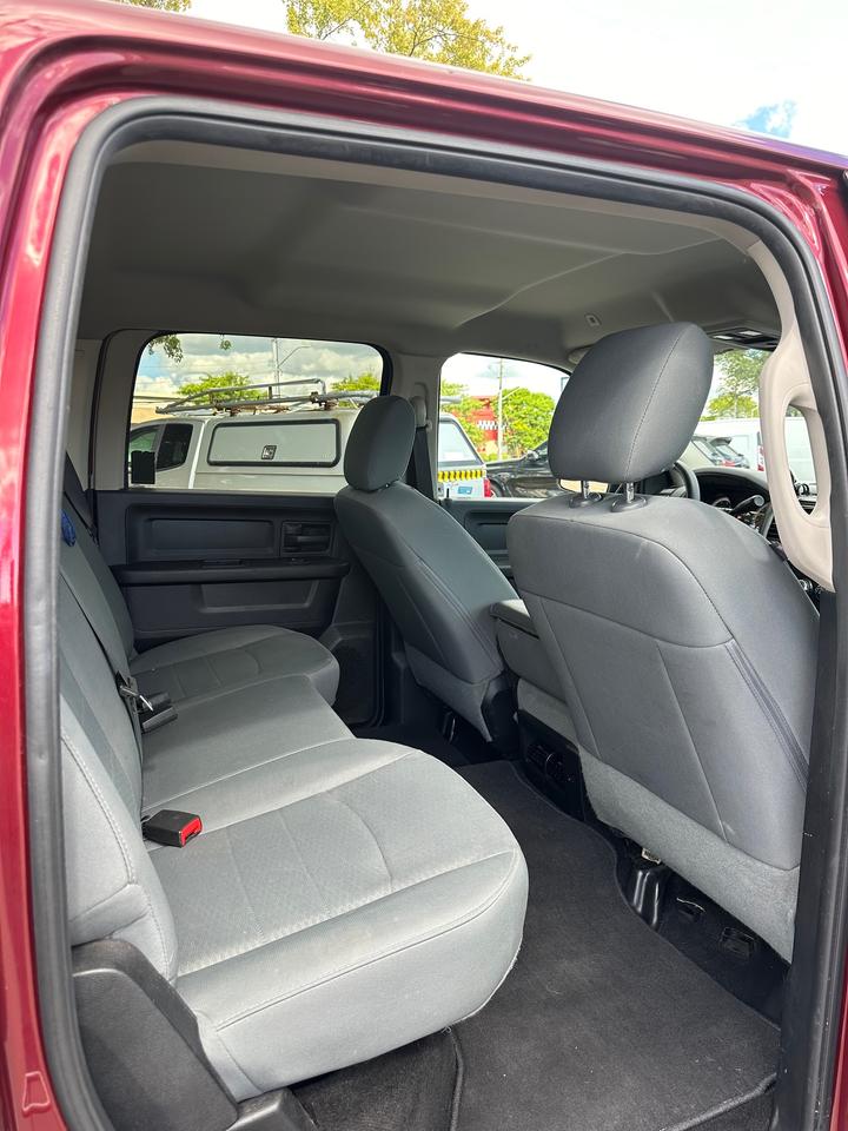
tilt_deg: -7.3
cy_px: 566
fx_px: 784
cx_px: 424
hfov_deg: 56.8
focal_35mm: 24
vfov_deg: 71.6
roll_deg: +1.3
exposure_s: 1/279
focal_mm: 6.86
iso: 80
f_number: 1.78
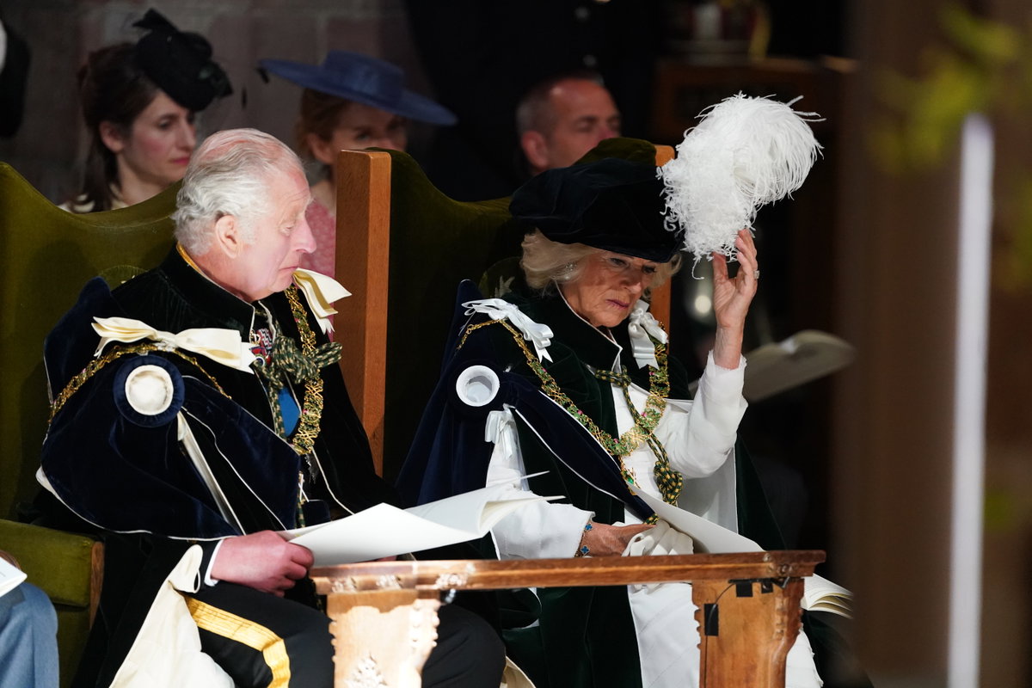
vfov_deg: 2.3
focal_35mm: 600
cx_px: 516
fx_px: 17199
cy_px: 344
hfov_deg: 3.4
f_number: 4
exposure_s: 1/250
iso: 5000
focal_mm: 600
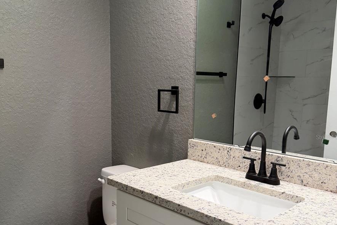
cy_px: 137
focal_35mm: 34
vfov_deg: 38.7
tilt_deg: -9.9
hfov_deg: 55.8
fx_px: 318
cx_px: 171
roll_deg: -0.9
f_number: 1.78
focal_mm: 6.76
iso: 160
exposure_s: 1/120
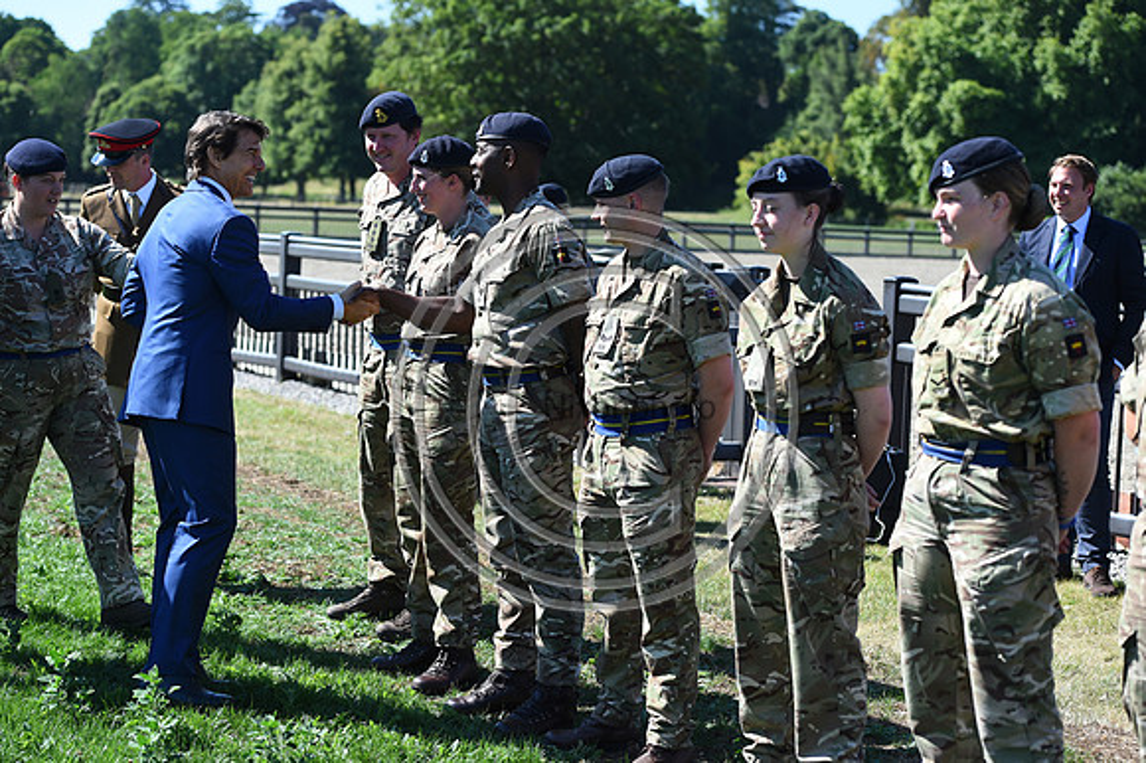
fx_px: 2227
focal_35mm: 70
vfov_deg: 19.4
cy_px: 382
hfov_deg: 28.9
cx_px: 573
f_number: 4
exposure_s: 1/1250
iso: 220
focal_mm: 70
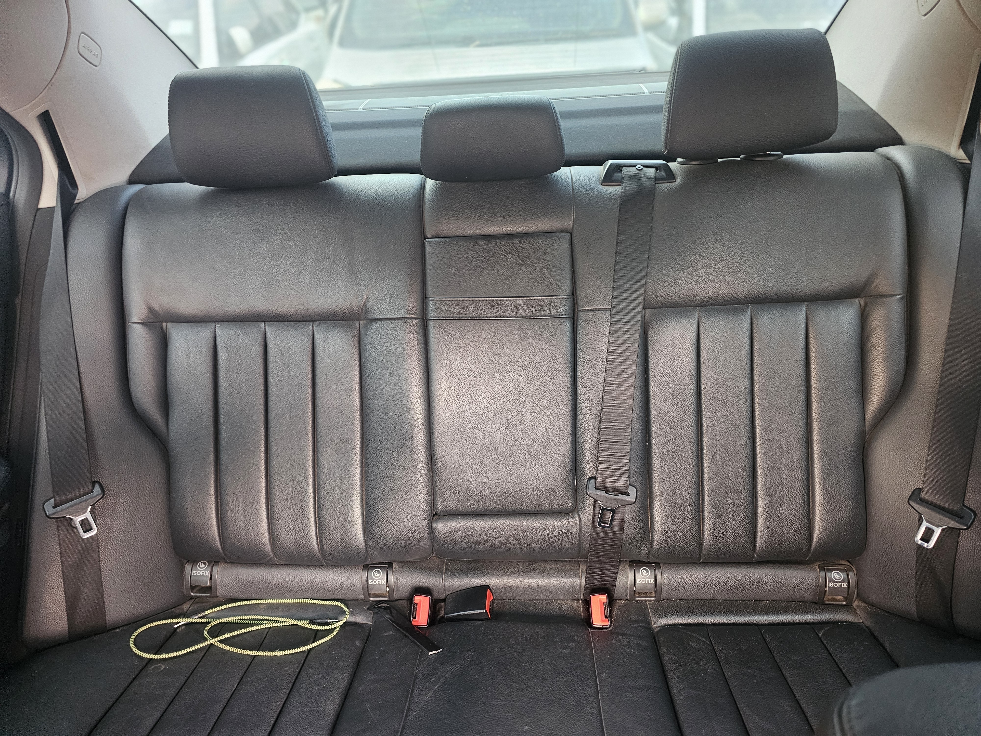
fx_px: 652
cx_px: 490
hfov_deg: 73.9
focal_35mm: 23
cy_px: 368
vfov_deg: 58.9
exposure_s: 1/50
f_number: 1.7
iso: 640
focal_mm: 6.3
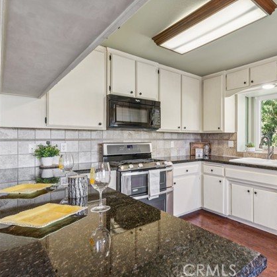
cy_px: 139
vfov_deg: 69.0
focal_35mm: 22
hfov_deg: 65.6
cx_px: 201
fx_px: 202
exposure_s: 1/1.25
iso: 100
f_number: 13
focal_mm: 17.2
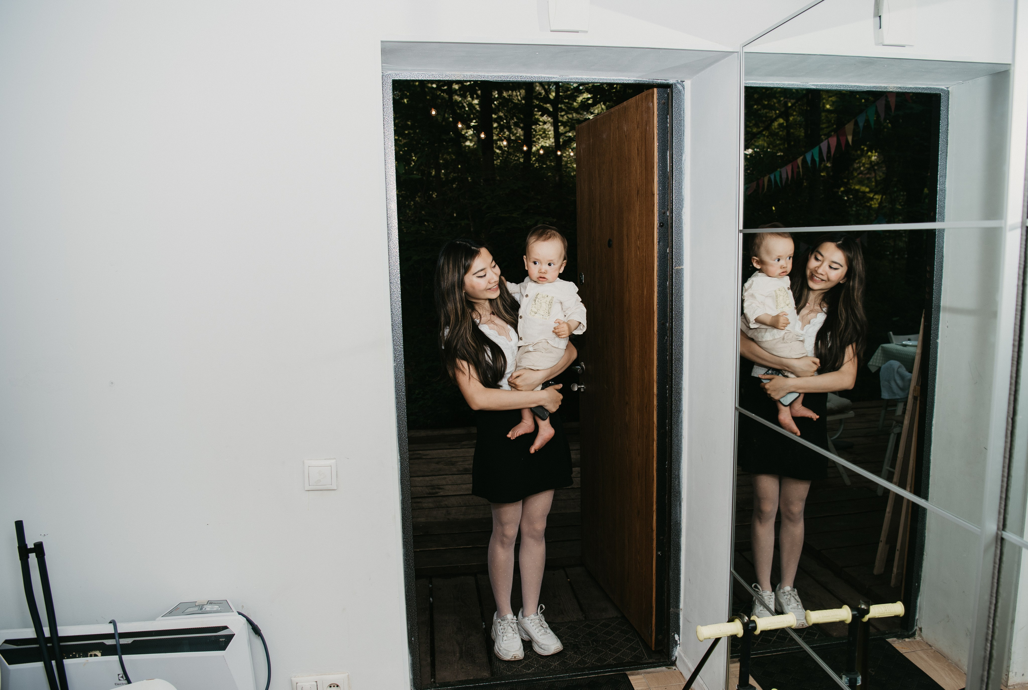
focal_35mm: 27
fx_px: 763
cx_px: 555
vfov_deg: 48.6
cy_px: 370
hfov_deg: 67.8
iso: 100
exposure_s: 1/160
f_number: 3.5
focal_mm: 24
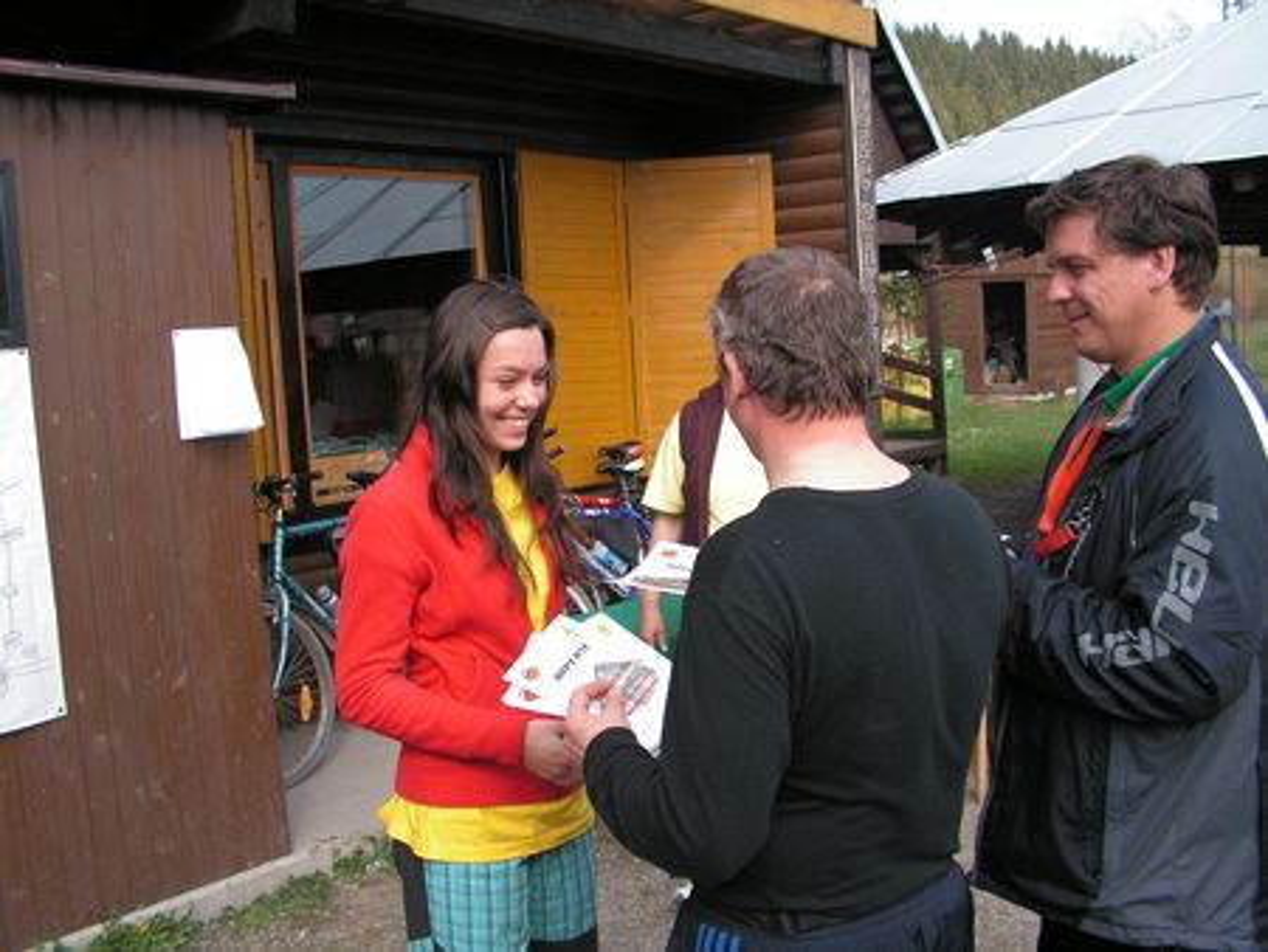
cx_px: 634
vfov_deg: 39.7
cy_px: 476
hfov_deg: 51.3
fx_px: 1319
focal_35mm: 36
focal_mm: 6
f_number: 3.2
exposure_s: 1/200
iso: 50
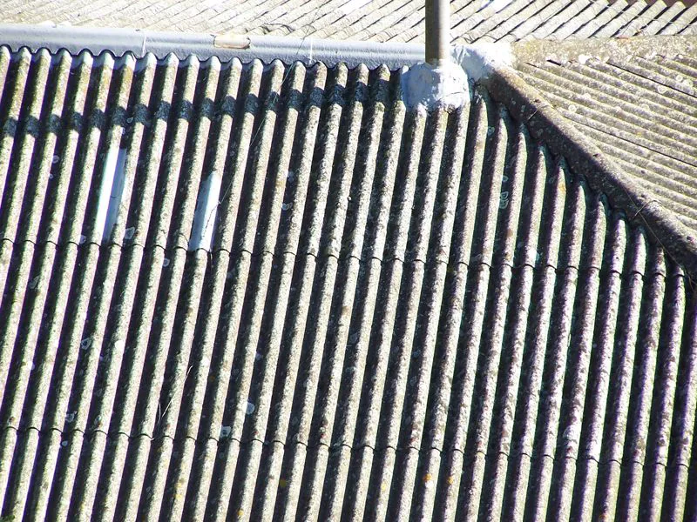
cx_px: 348
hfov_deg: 5.4
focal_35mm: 367
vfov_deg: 4.1
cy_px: 261
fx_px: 7390
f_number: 3.6
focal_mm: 60.8
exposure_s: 1/350
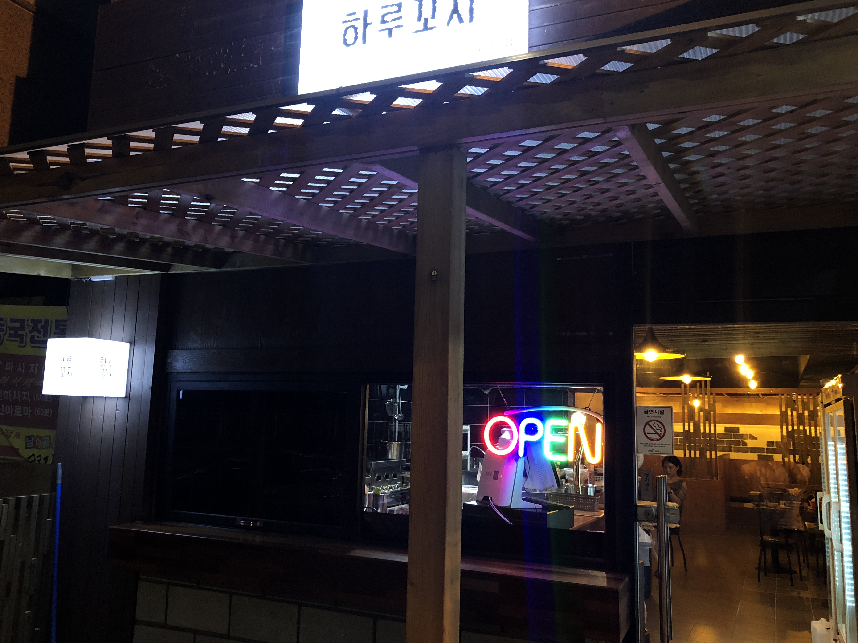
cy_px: 297
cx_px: 397
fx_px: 768
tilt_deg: +9.1
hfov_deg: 58.3
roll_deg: -1.2
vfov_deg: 45.4
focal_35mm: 31
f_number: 1.8
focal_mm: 4
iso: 100
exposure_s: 1/13
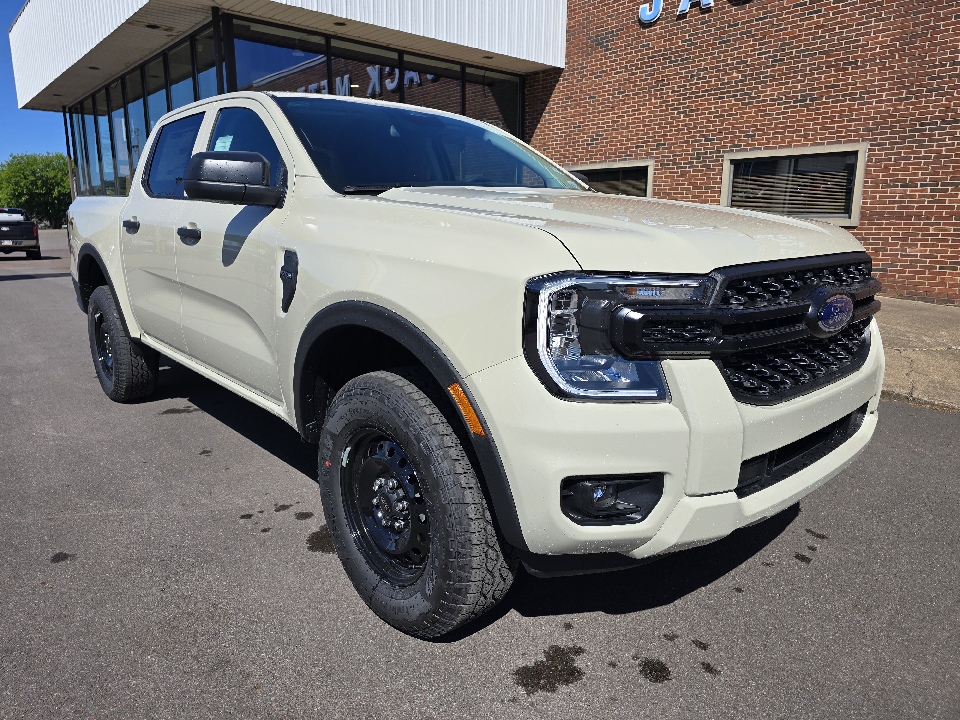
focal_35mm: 23
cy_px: 360
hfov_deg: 73.9
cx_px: 480
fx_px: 638
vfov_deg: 58.9
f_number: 1.7
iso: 12
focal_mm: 6.3
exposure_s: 1/1002
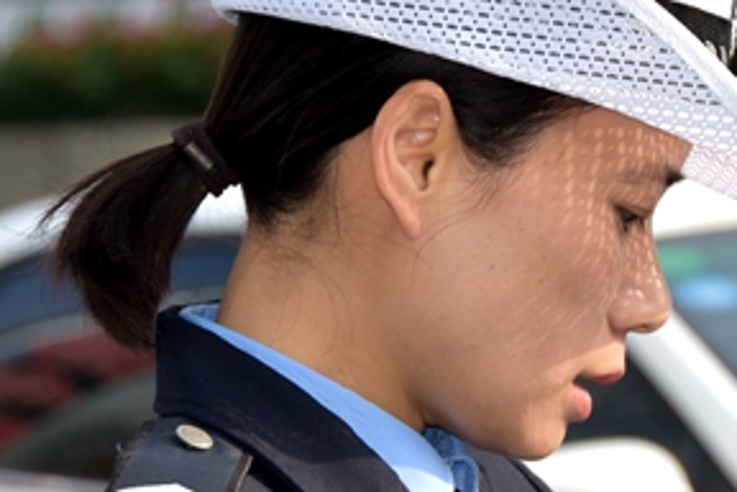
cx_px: 573
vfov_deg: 3.5
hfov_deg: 5.2
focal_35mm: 395
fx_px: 8094
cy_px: 532
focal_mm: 95
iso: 100
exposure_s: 1/250
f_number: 7.1
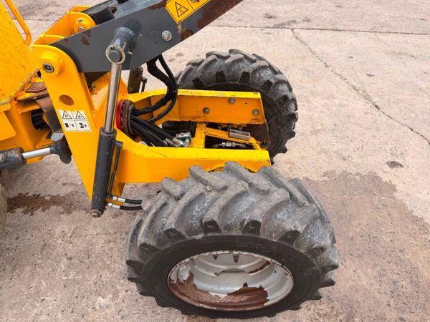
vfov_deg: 56.8
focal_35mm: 24
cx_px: 215
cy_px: 161
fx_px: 298
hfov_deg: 71.6
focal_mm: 6.76
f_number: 1.78
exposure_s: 1/1230
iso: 80
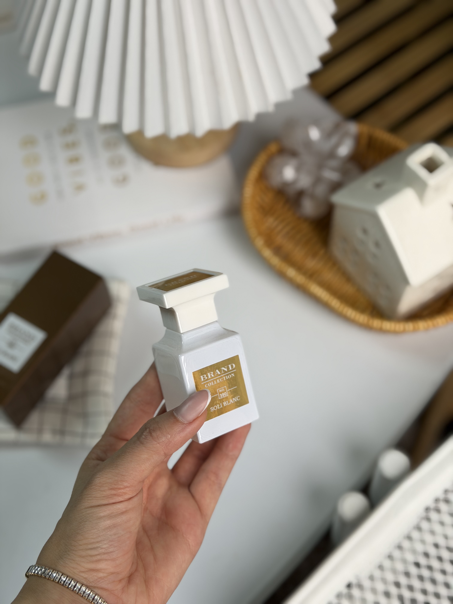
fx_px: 838
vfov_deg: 39.7
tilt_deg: -60.3
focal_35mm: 48
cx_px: 226
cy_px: 302
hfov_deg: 30.3
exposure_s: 1/1000
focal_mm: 6.76
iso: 80
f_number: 1.78
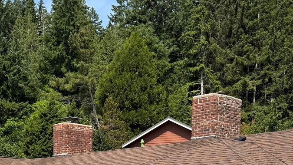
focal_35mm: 62
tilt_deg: -8.0
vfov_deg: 17.3
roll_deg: +0.0
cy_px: 257
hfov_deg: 33.5
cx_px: 95
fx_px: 482
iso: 80
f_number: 1.78
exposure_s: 1/3802
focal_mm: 6.76
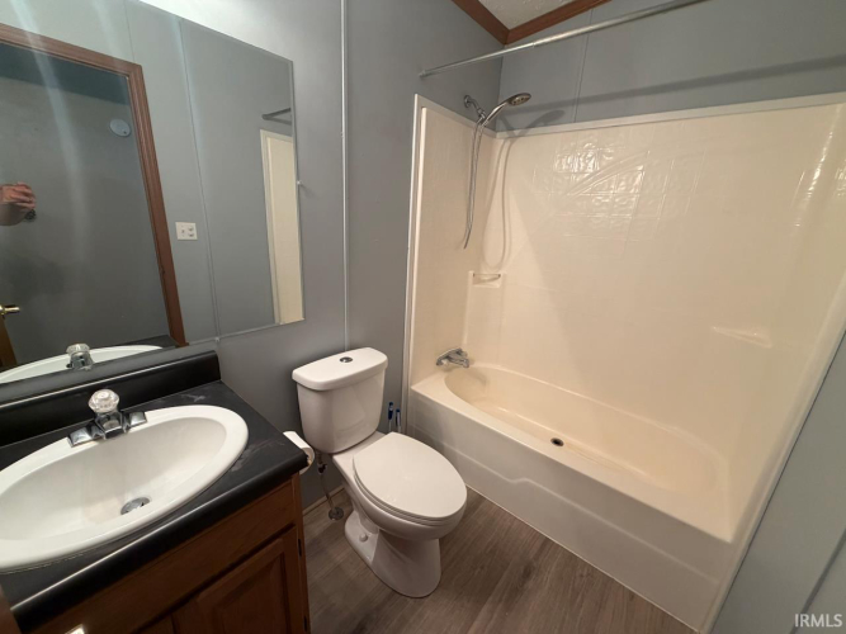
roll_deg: -3.1
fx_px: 342
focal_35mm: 14
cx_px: 423
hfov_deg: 102.1
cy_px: 317
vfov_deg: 85.7
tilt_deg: -16.7
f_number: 2.2
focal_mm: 2.22
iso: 320
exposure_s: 1/60
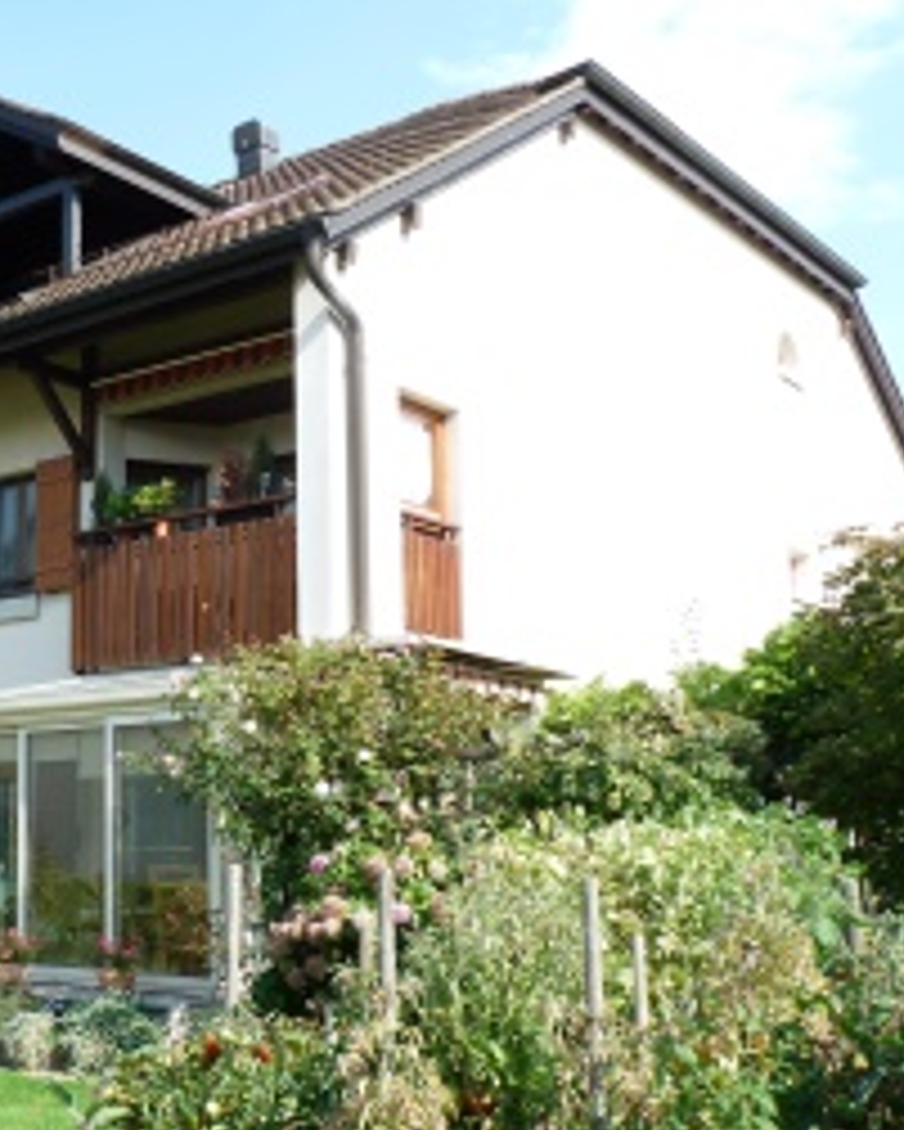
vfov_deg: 39.4
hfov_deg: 29.4
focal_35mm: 47
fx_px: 1571
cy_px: 666
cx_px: -54
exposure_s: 1/200
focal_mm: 4.8
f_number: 4.5
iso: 100
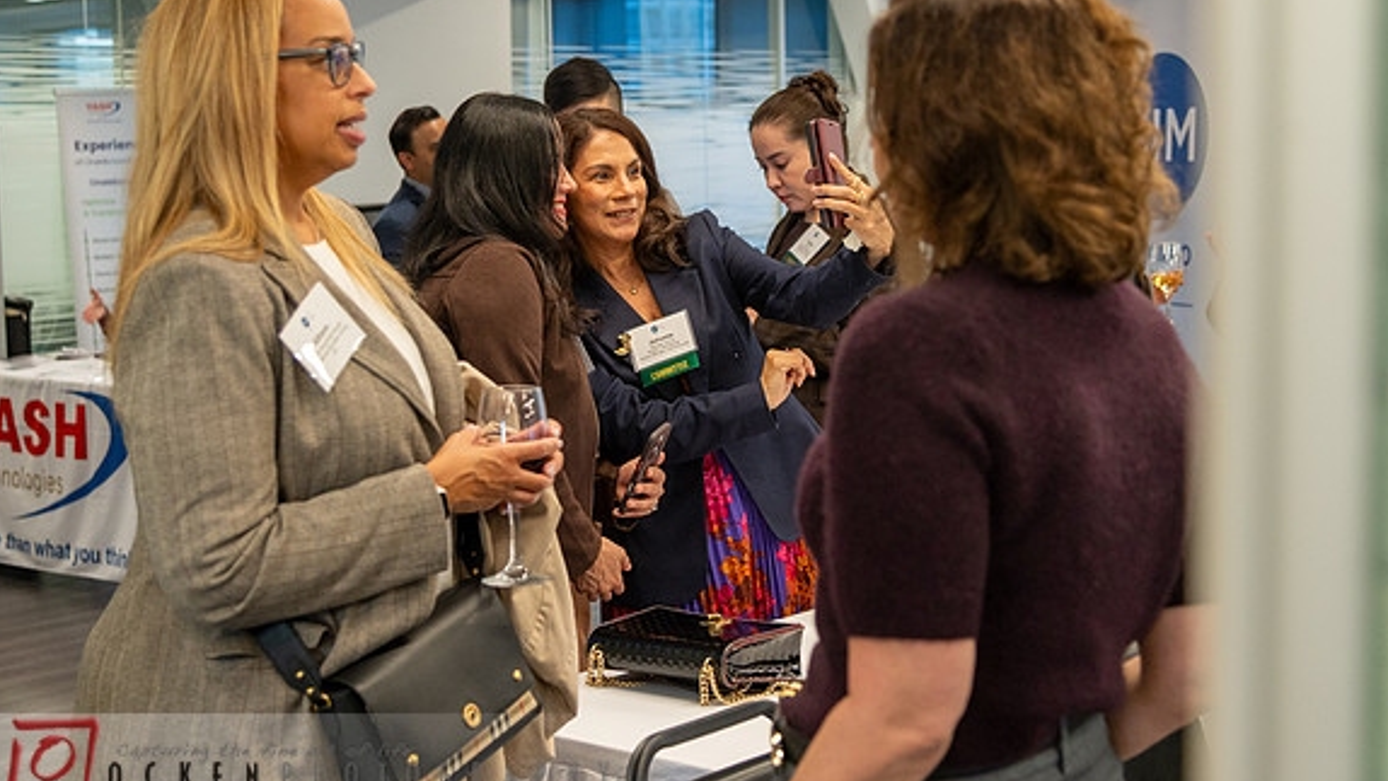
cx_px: 658
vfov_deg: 20.4
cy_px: 370
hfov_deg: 35.4
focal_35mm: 59
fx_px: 2172
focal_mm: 50
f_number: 4
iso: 1600
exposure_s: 1/160
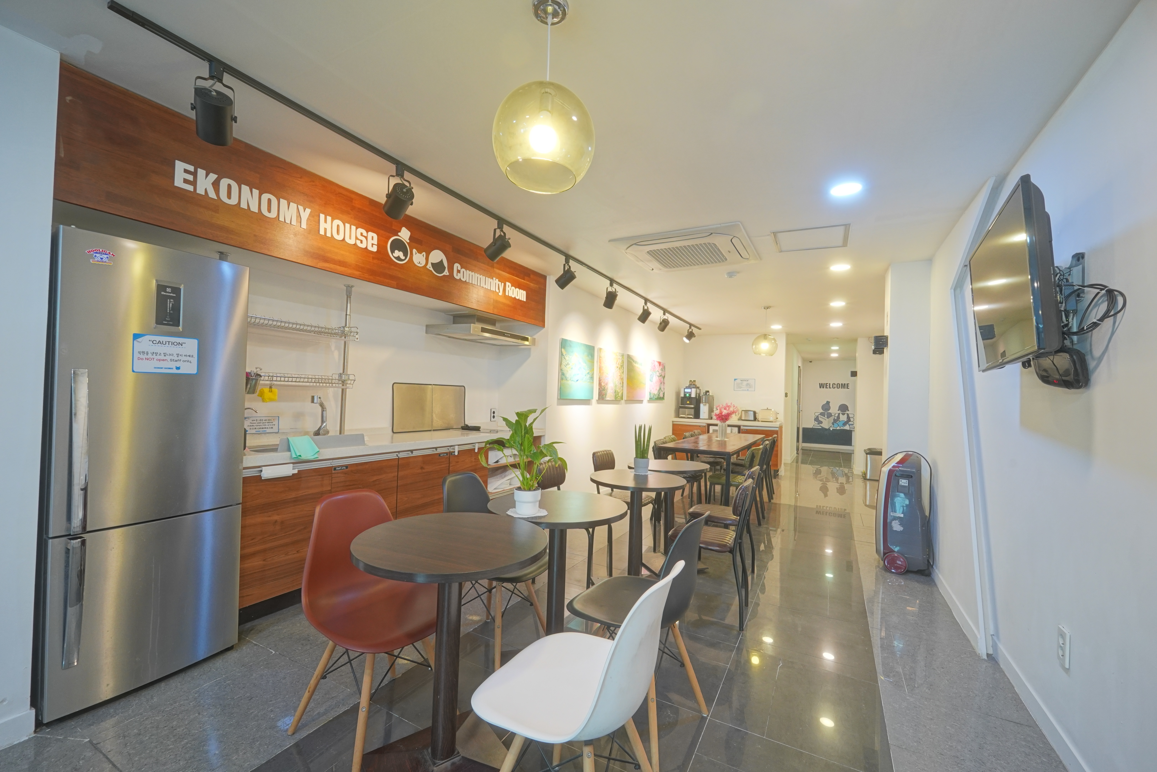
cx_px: 578
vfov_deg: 81.2
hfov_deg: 104.3
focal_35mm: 14
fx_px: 450
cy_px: 386
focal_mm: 14
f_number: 13
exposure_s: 1/6
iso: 1600
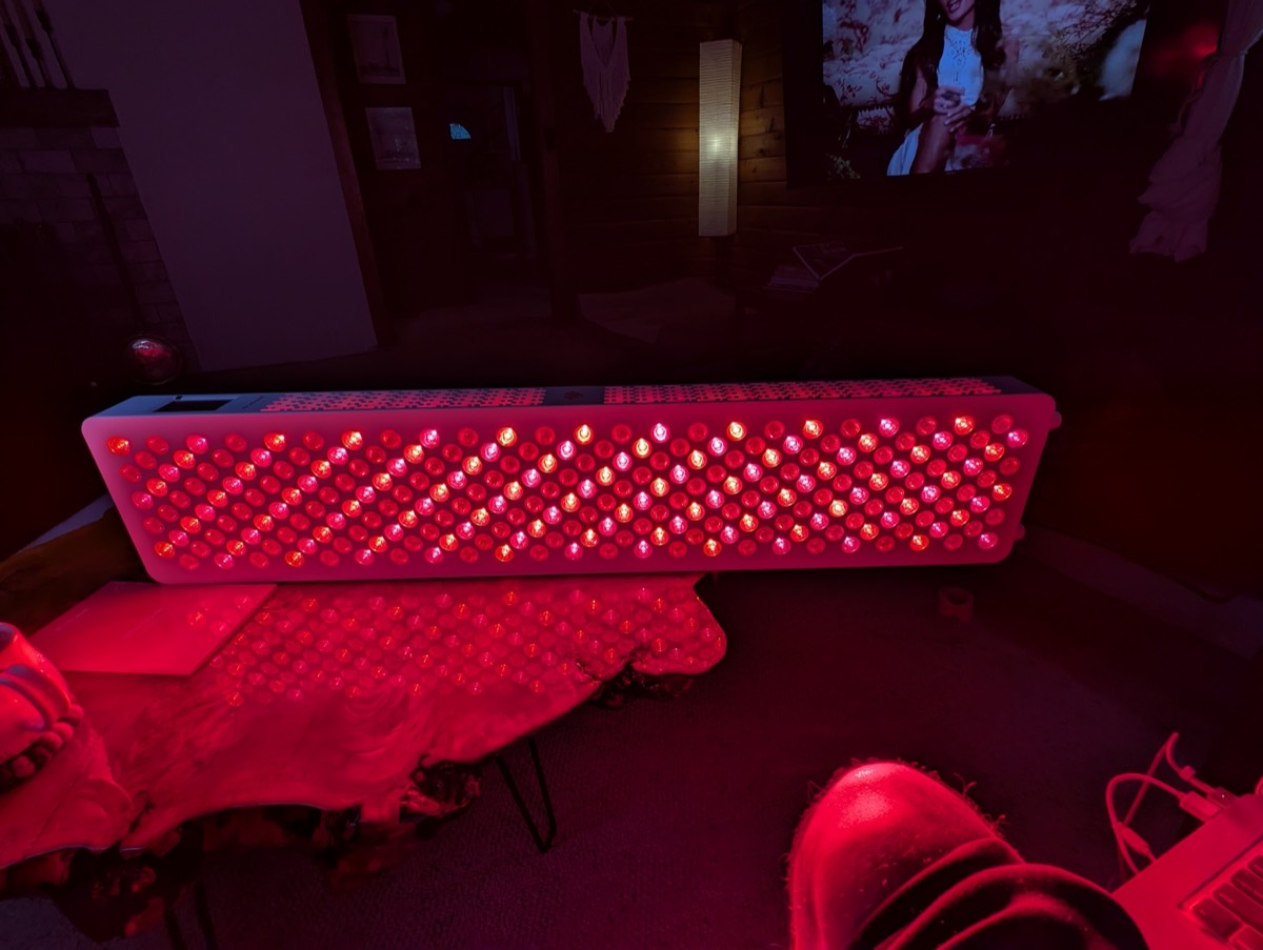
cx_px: 632
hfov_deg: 94.4
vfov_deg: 78.2
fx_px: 584
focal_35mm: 16
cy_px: 475
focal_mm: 2.35
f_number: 2.2
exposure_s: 1/1101
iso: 45
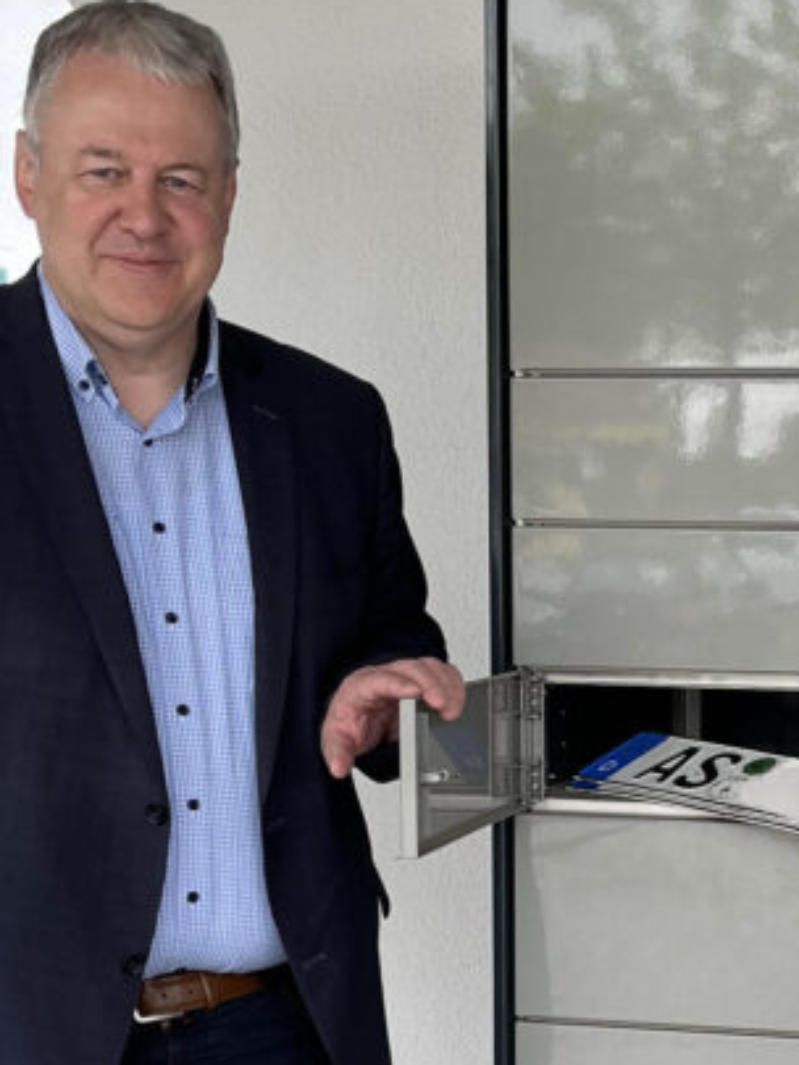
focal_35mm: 77
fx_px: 2368
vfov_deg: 24.8
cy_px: 889
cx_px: 781
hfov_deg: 18.7
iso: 80
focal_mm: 5.1
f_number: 1.6
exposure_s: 1/122
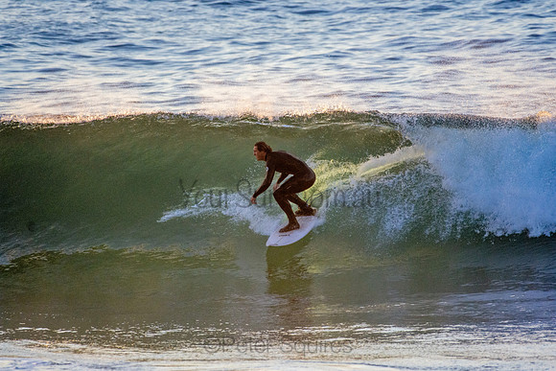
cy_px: 186
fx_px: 11586
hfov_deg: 2.7
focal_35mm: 750
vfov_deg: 1.8
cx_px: 278
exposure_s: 1/2000
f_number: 5.6
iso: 1400
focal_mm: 500
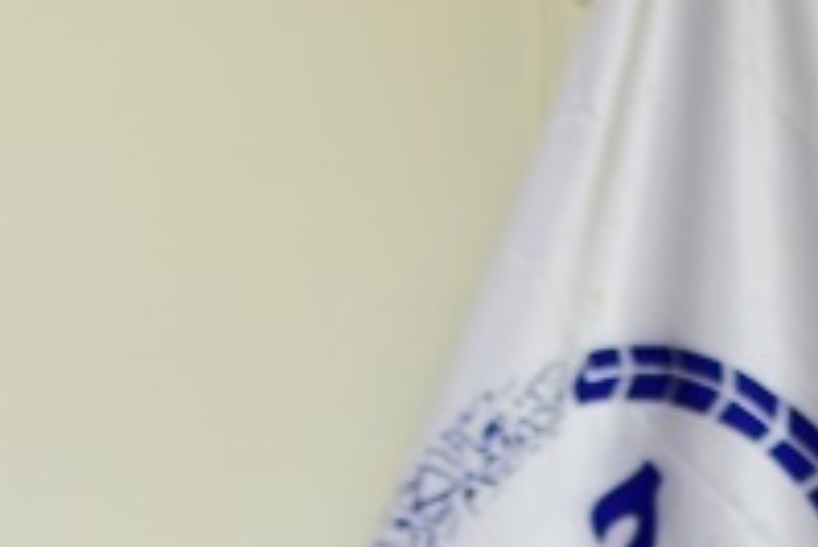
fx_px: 6412
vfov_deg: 4.8
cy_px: 979
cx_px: 399
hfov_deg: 7.3
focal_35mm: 282
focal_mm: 50
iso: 400
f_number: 1.8
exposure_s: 1/160
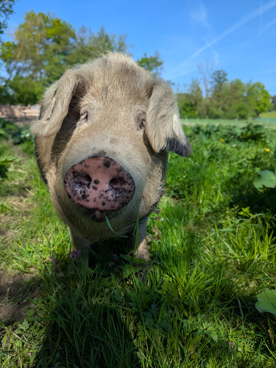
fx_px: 255
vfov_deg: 71.6
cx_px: 138
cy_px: 184
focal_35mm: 24
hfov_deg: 56.8
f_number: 1.85
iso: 46
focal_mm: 6.81
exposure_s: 1/1433
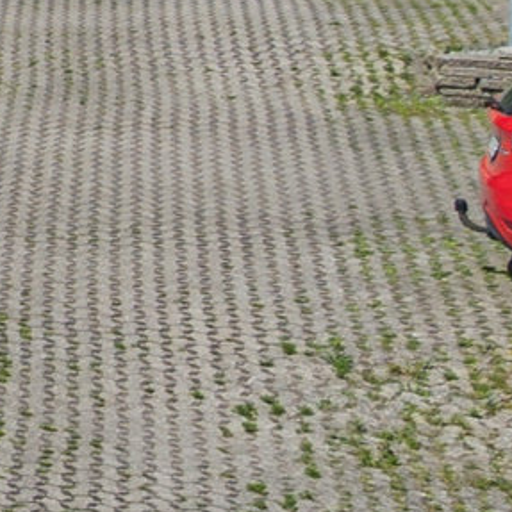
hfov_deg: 6.7
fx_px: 2450
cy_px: -48
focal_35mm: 146
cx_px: -1932
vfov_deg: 11.8
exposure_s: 1/1000
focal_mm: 16.5
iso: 160
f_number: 5
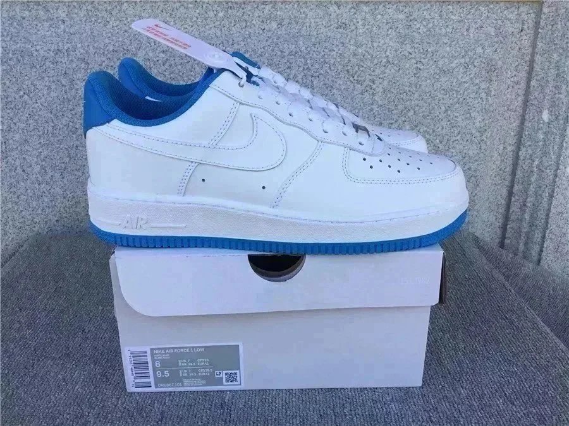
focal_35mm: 31
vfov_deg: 45.4
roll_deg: +0.2
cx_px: 284
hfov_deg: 58.4
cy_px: 213
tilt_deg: -20.8
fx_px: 510
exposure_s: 1/275
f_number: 2.4
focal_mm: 3.3
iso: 25
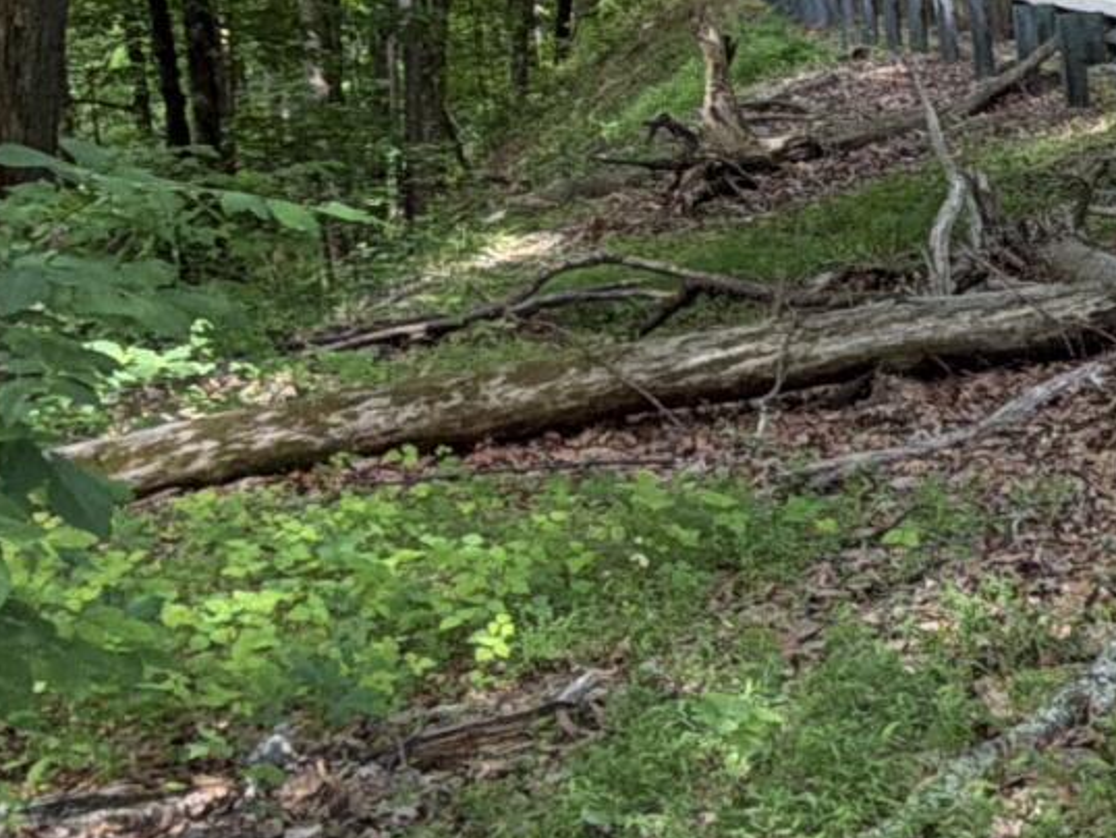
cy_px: 205
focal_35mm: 78
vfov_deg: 18.8
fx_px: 2516
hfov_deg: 22.9
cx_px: 1361
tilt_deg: -16.1
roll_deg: -6.6
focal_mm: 2.22
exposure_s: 1/121
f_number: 2.2
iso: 100
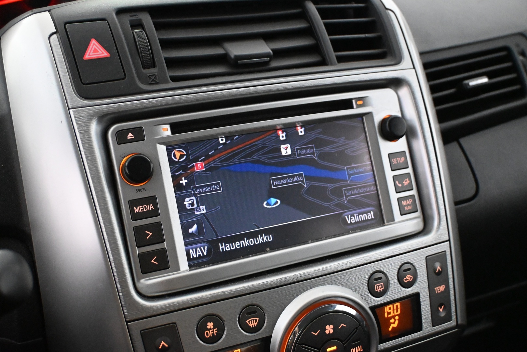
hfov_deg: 45.0
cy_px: 176
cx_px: 264
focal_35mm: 44
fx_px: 637
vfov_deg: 30.8
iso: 7200
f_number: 4.8
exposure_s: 1/60
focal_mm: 29
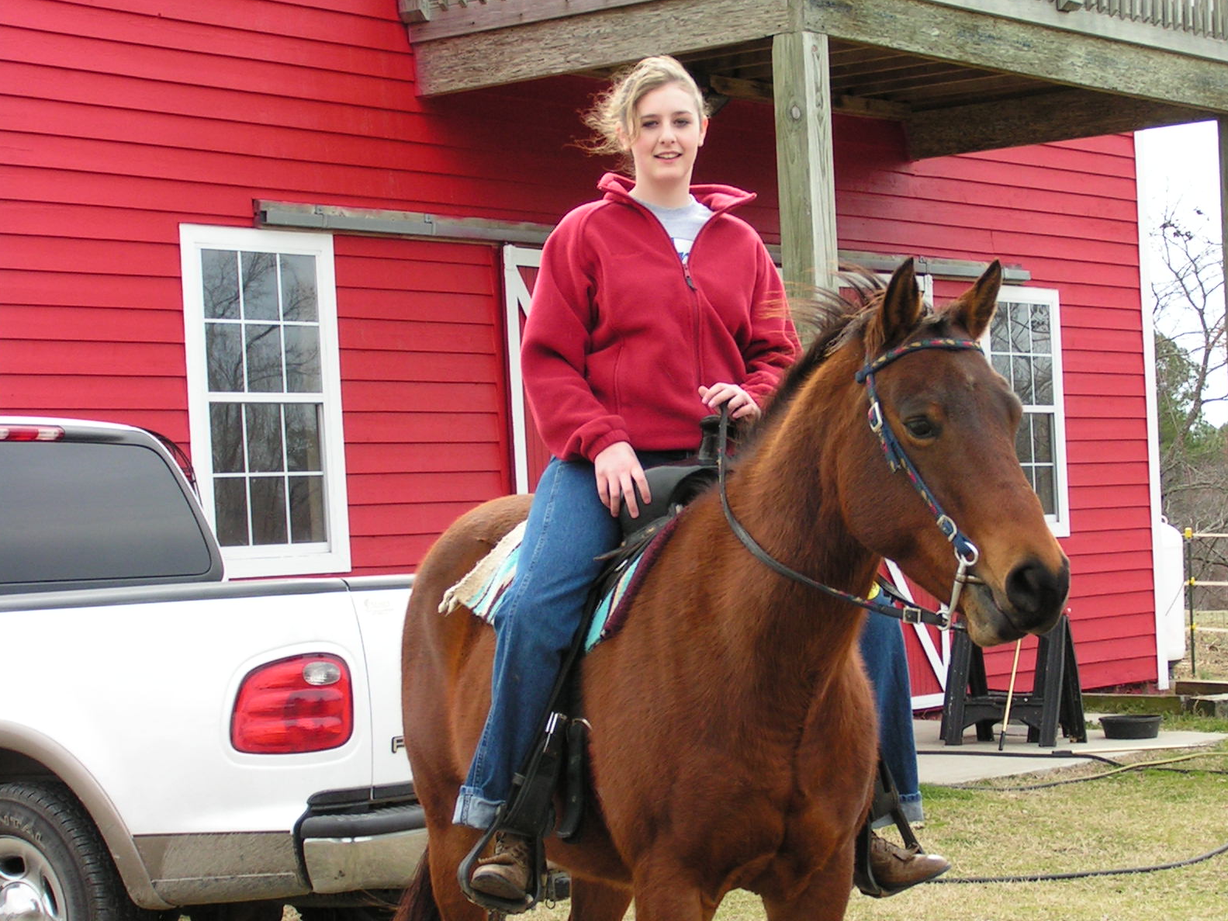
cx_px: 749
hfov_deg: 22.0
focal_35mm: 89
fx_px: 3157
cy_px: 502
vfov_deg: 16.6
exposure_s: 1/250
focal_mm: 10.4
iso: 50
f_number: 3.2
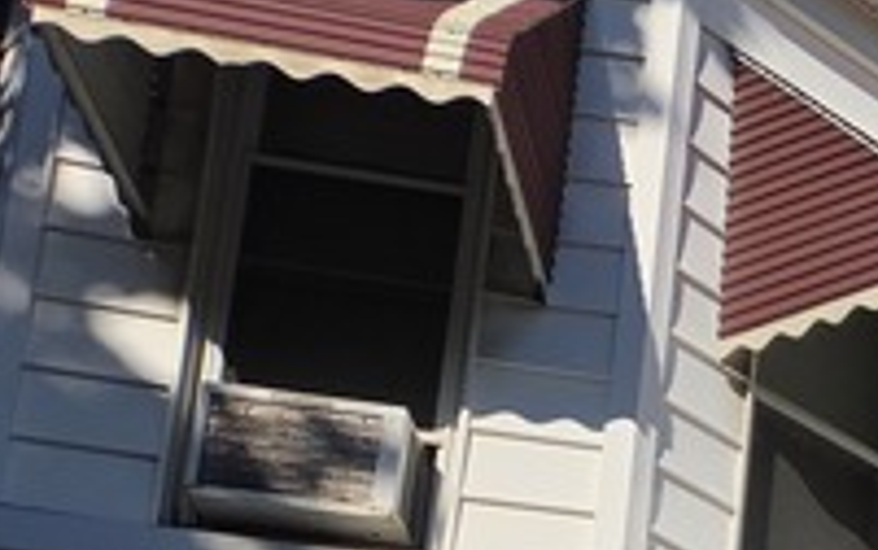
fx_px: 2898
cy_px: 1279
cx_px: 2079
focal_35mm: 121
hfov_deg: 13.1
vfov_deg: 9.7
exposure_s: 1/7734
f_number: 1.8
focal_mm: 5.4
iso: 64
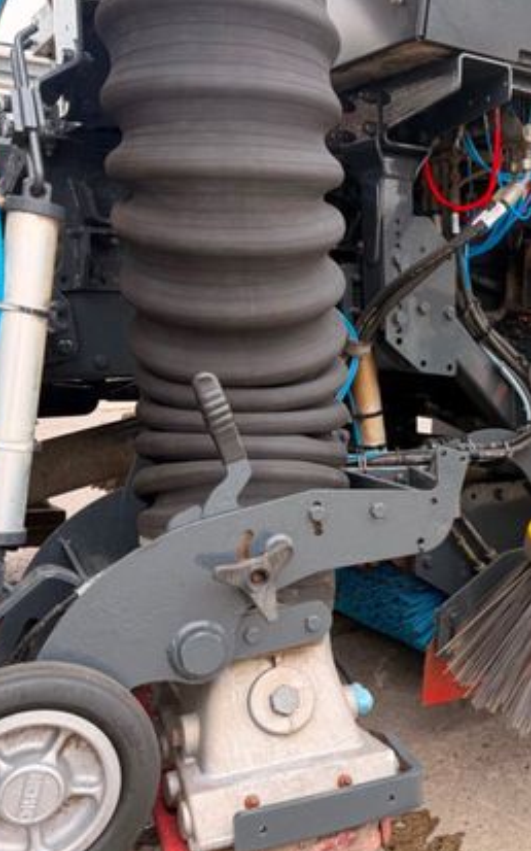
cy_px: 455
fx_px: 857
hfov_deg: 32.5
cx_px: 490
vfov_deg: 52.7
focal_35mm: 37
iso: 80
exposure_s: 1/121
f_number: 1.78
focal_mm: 6.76
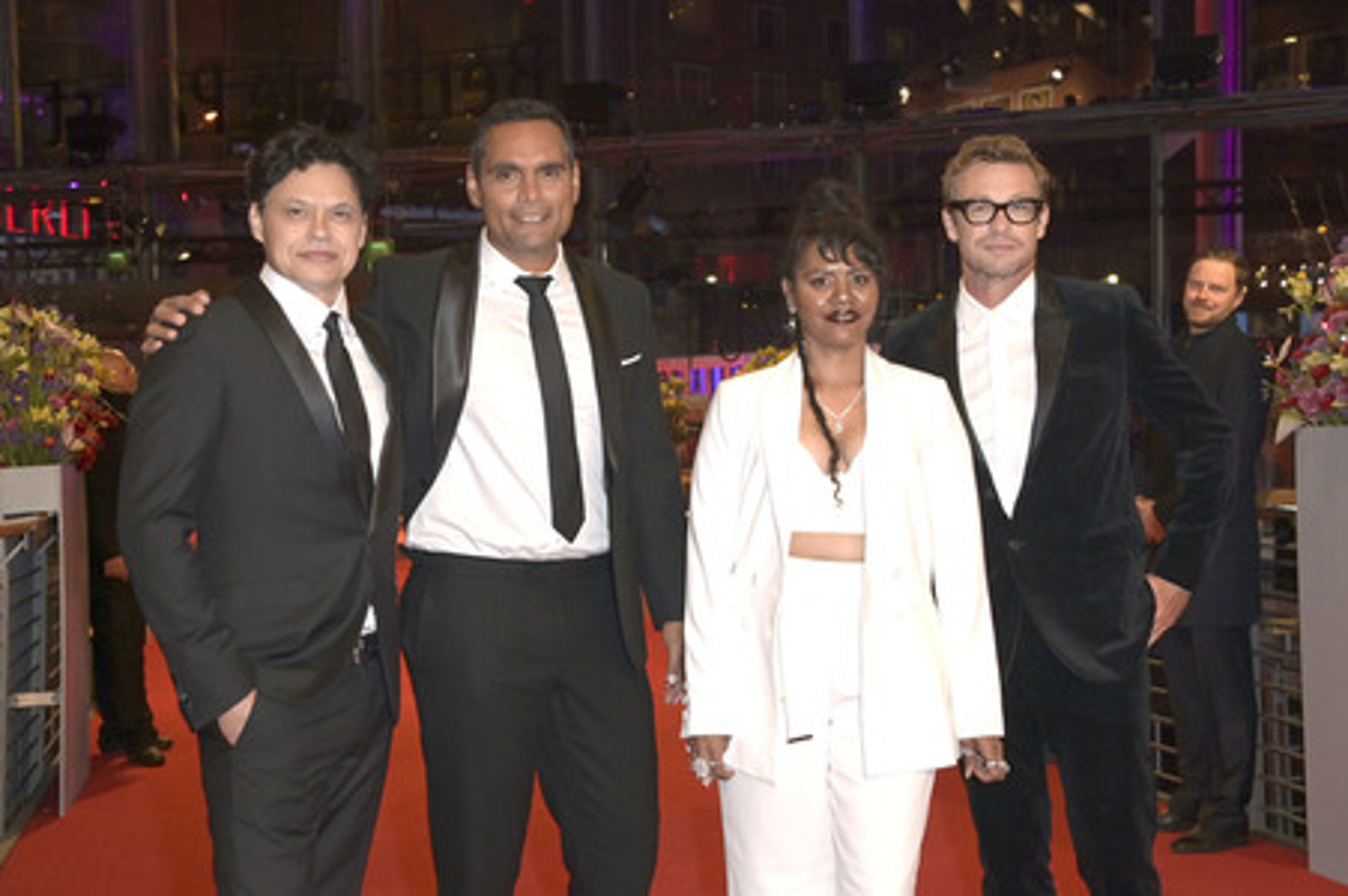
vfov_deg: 29.8
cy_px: 448
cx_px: 674
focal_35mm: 45
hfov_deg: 43.6
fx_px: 1684
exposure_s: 1/250
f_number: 6.3
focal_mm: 45
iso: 1250
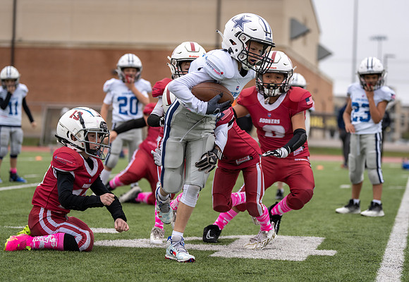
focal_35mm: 113
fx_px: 1294
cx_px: 229
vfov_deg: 12.4
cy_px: 138
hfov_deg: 18.0
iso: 200
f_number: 2.8
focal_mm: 96
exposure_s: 1/1250
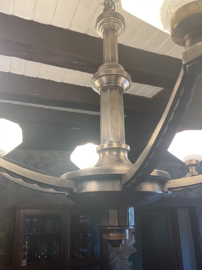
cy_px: 135
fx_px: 226
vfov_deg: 61.7
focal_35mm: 29
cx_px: 101
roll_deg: +1.6
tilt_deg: +18.9
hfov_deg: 48.2
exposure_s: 1/60
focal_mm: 3
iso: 40
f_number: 1.8
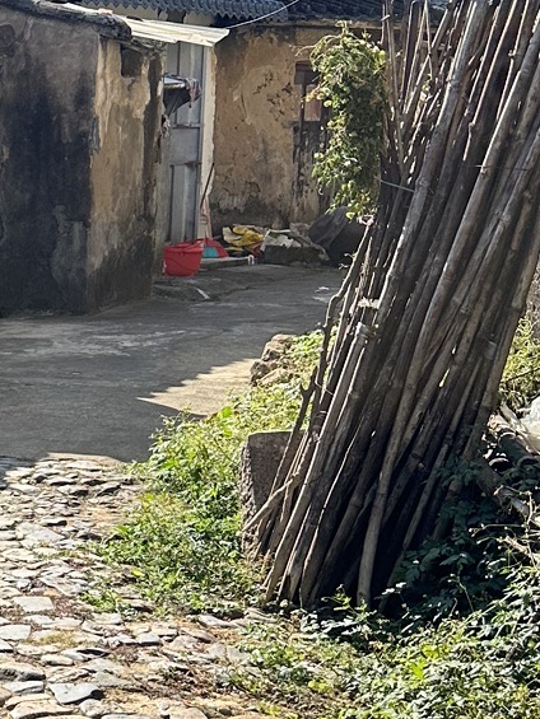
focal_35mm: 85
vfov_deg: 22.9
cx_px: -349
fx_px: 1767
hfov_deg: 15.5
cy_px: 466
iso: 80
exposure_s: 1/2732
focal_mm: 6.86
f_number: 1.78
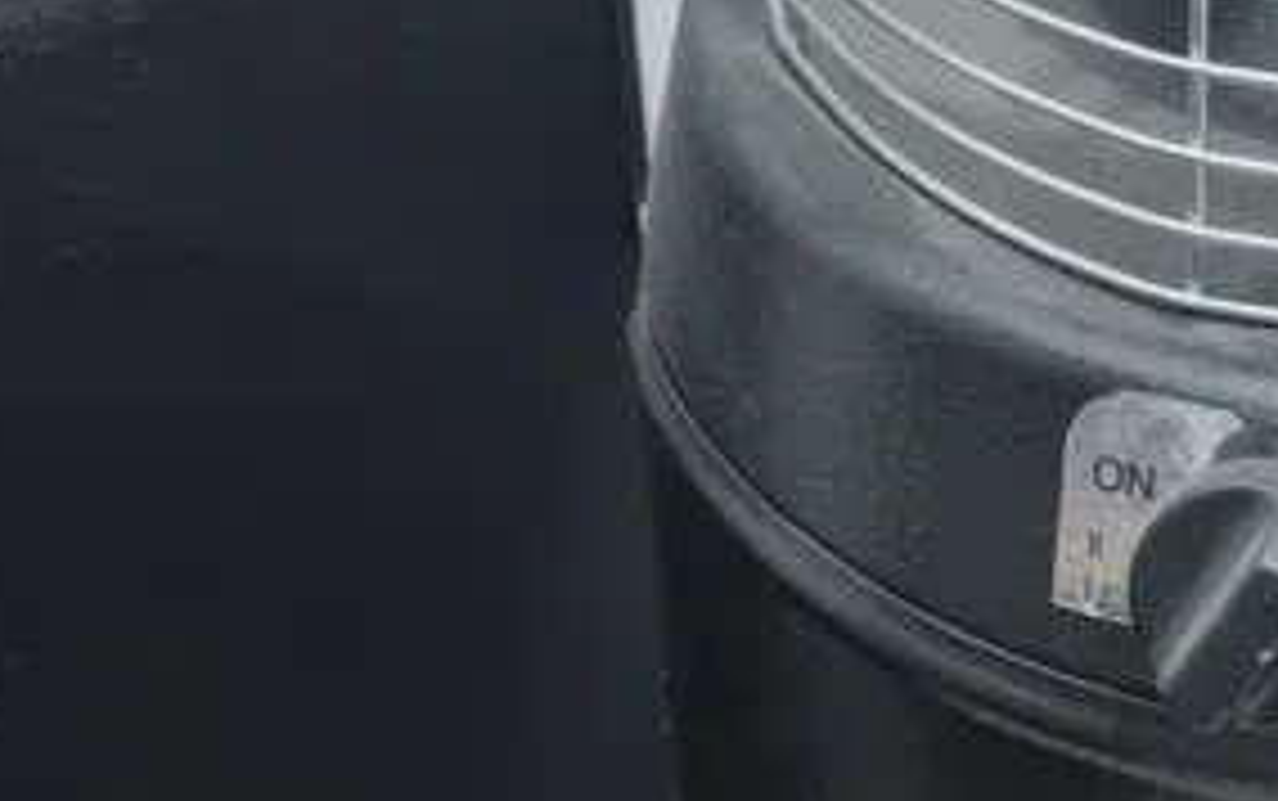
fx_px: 2161
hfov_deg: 30.4
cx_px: 1300
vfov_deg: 21.0
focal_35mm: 62
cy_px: 454
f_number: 1.8
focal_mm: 5.4
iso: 500
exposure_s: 1/50
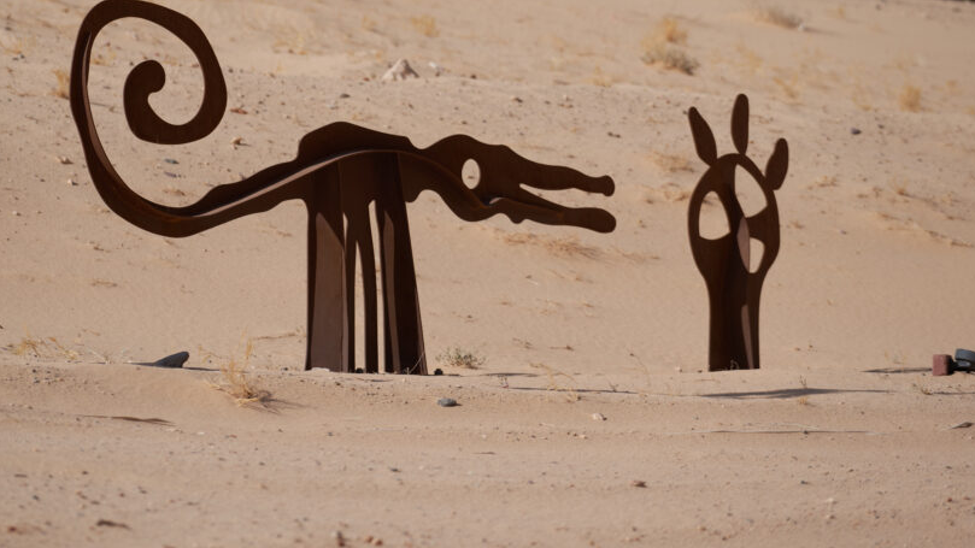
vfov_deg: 5.1
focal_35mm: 236
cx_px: 431
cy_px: 160
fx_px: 6101
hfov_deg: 9.1
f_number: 4.5
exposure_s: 1/1000
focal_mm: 178
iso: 64
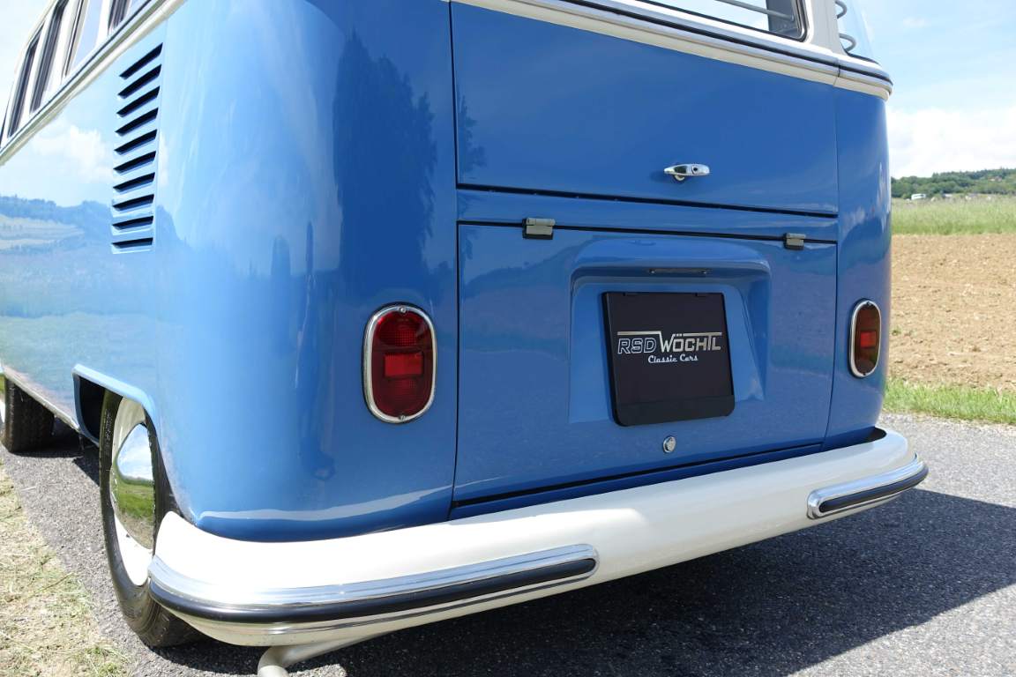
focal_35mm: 32
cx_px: 508
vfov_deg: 41.1
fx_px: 903
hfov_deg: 58.7
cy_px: 338
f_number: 4
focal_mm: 11.81
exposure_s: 1/640
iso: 125
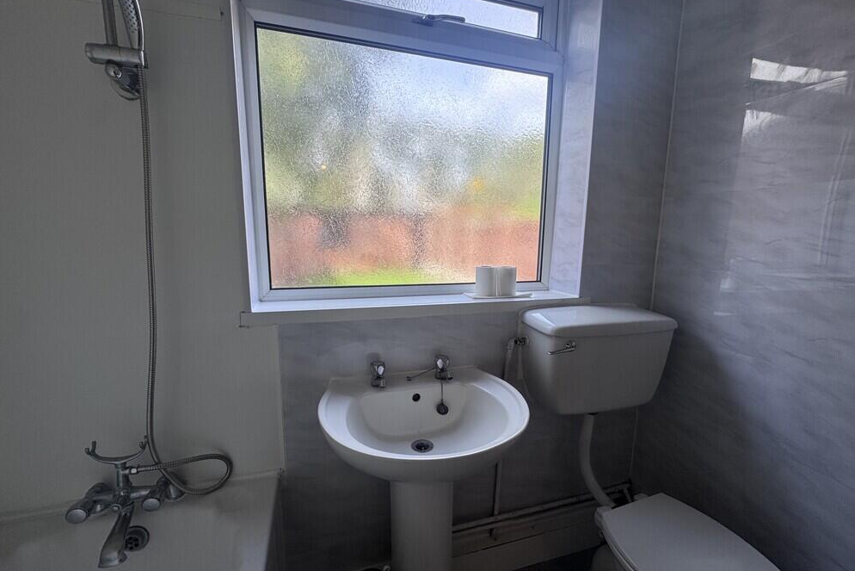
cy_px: 295
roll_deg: -1.5
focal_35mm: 15
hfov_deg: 100.4
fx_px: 356
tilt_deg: -9.6
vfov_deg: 77.3
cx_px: 419
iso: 40
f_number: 2.2
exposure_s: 1/297
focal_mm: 2.22
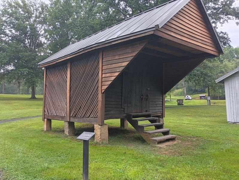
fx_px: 200
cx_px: 120
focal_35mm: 29
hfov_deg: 61.7
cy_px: 90
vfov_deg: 48.2
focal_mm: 4.27
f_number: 1.8
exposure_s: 1/60
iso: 190
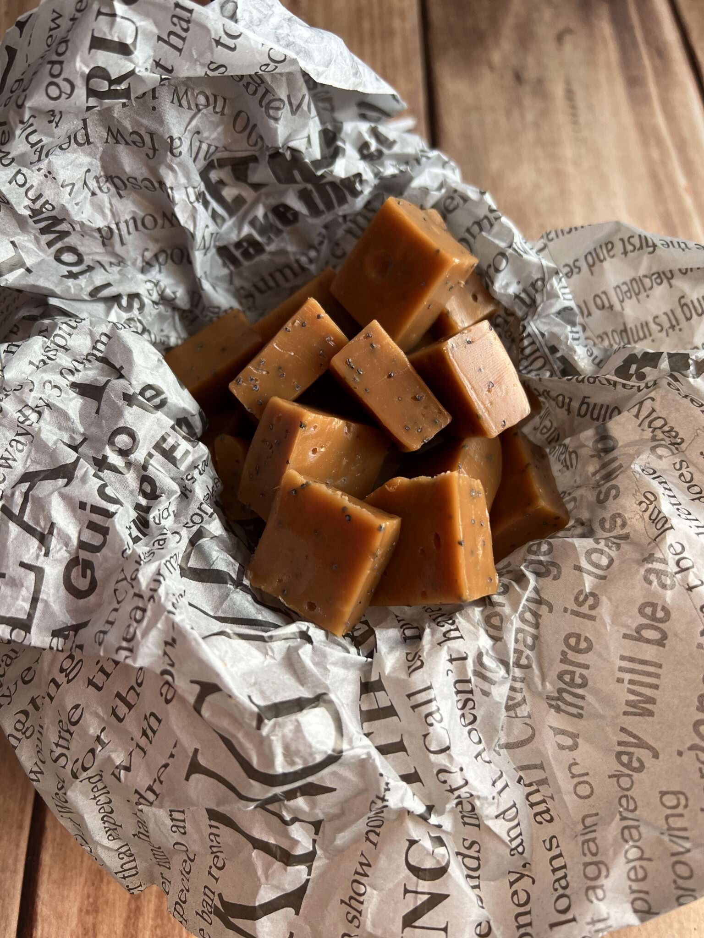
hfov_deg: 53.1
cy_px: 469
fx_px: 705
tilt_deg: -65.1
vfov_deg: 67.3
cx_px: 352
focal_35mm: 26
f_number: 1.5
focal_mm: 5.7
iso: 125
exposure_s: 1/103
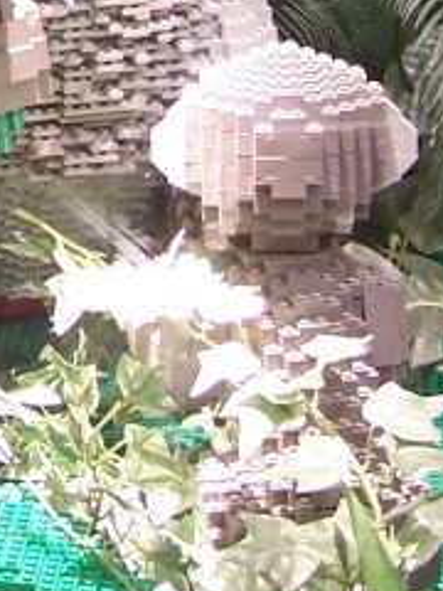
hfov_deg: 8.9
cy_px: -325
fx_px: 2764
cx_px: -290
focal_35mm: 162
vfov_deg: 11.6
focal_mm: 6.3
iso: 80
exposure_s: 1/2
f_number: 2.8
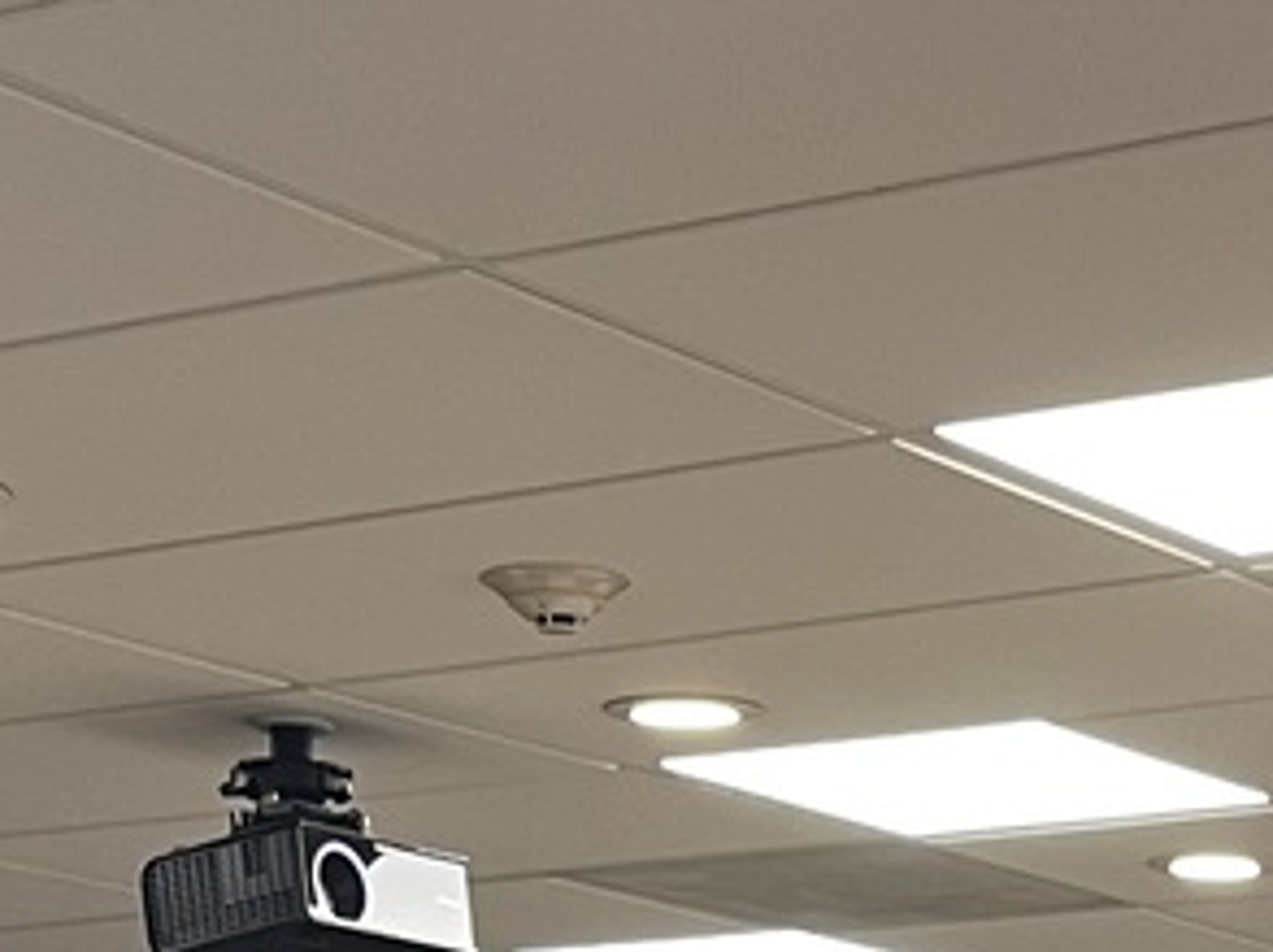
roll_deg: +2.4
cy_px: 2278
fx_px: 4701
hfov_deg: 15.1
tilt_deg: -7.8
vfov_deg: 10.1
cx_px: 1373
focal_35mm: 128
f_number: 1.6
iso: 100
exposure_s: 1/60
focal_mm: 5.1
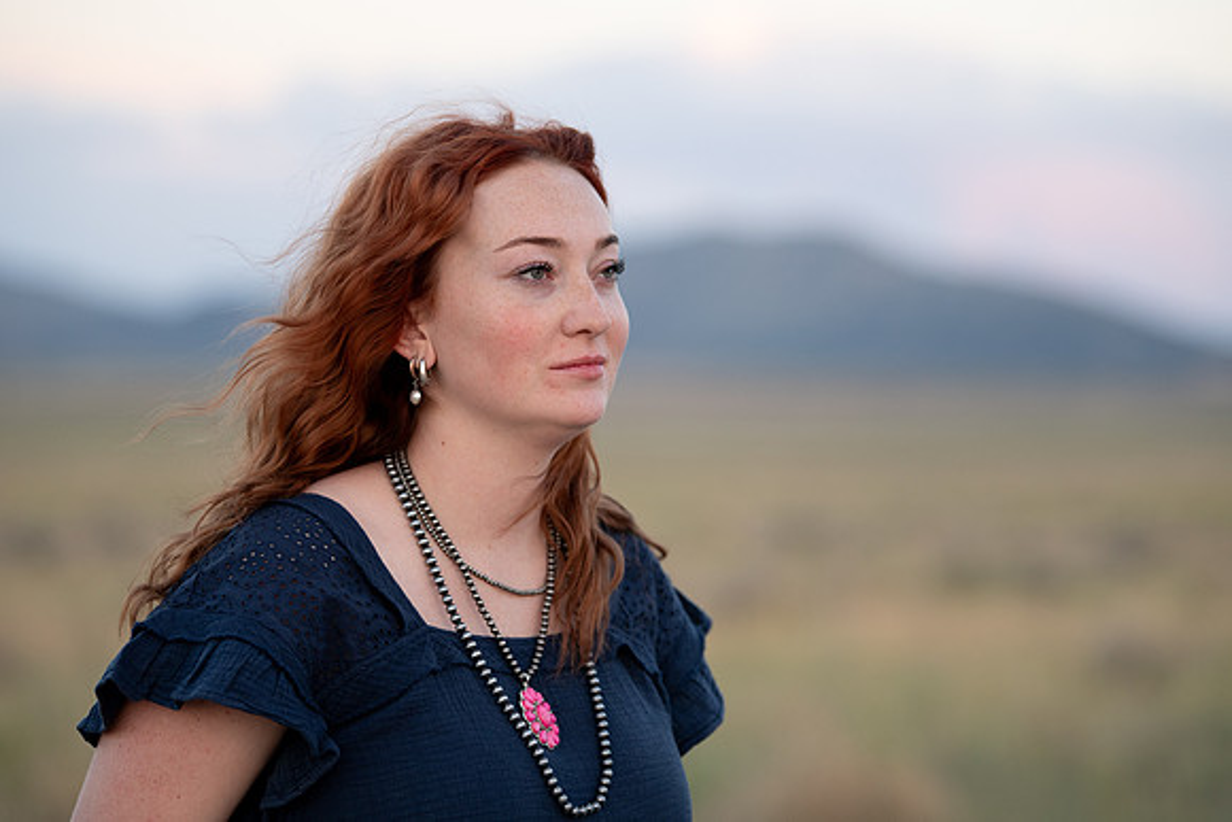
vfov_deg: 9.6
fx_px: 4911
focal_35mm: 143
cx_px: 616
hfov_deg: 14.3
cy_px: 375
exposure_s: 1/160
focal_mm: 125
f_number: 2.8
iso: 250
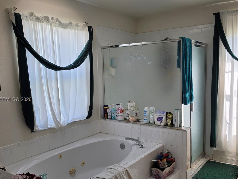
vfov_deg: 44.1
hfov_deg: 56.7
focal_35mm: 32
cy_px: 100
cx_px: 133
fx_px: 220
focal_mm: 6.5
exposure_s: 1/359
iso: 25
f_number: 1.4
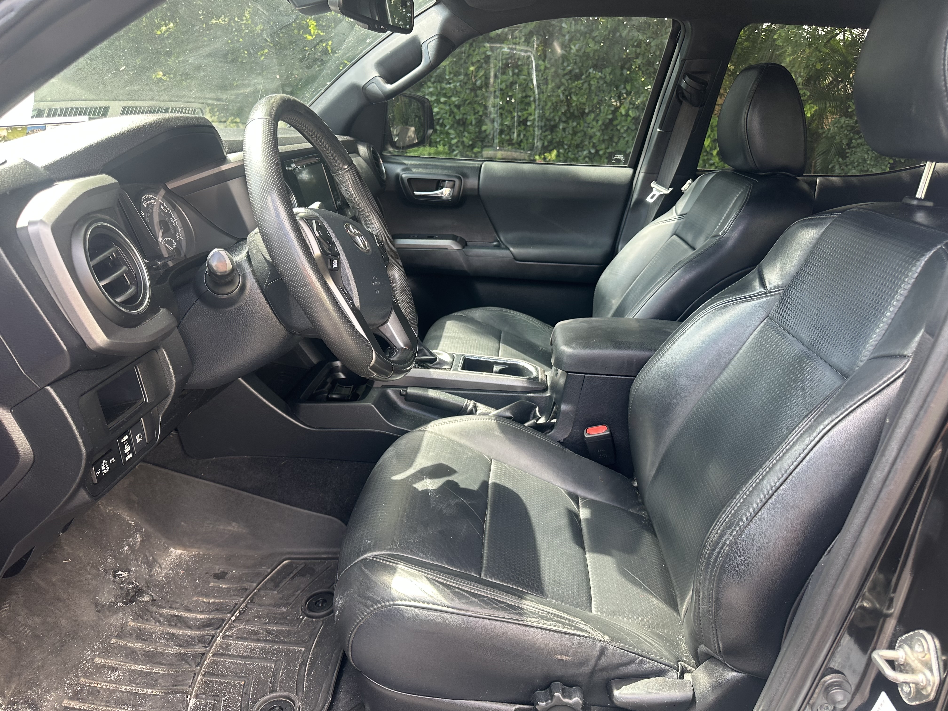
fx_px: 657
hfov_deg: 71.6
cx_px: 474
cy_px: 356
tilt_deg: -19.7
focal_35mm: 24
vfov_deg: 56.8
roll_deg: -5.9
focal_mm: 6.86
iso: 80
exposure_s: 1/121
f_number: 1.78
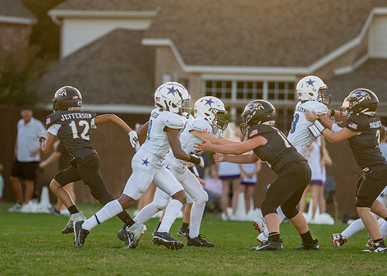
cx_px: 142
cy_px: 134
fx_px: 3604
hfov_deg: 6.1
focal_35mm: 328
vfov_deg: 4.4
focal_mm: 200
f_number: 2.8
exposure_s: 1/1600
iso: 800
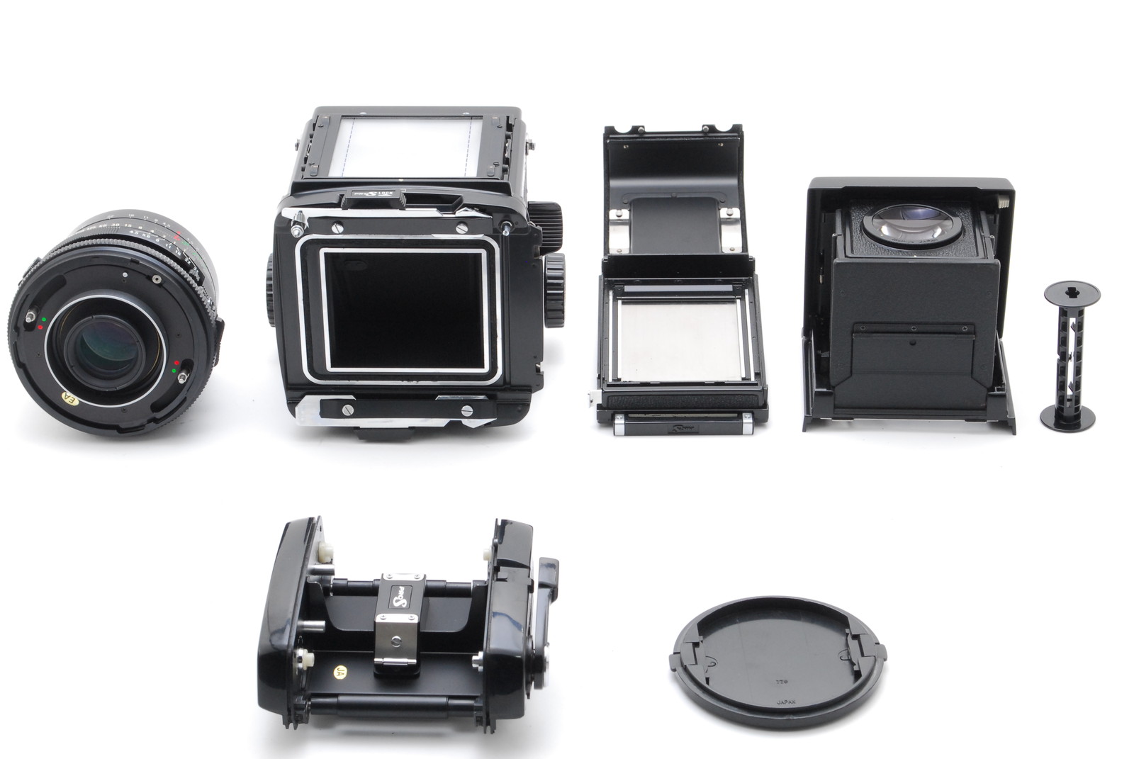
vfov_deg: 16.6
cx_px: 567
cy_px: 380
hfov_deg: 24.6
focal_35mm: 82
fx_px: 2602
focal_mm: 55
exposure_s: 1/100
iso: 500
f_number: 14
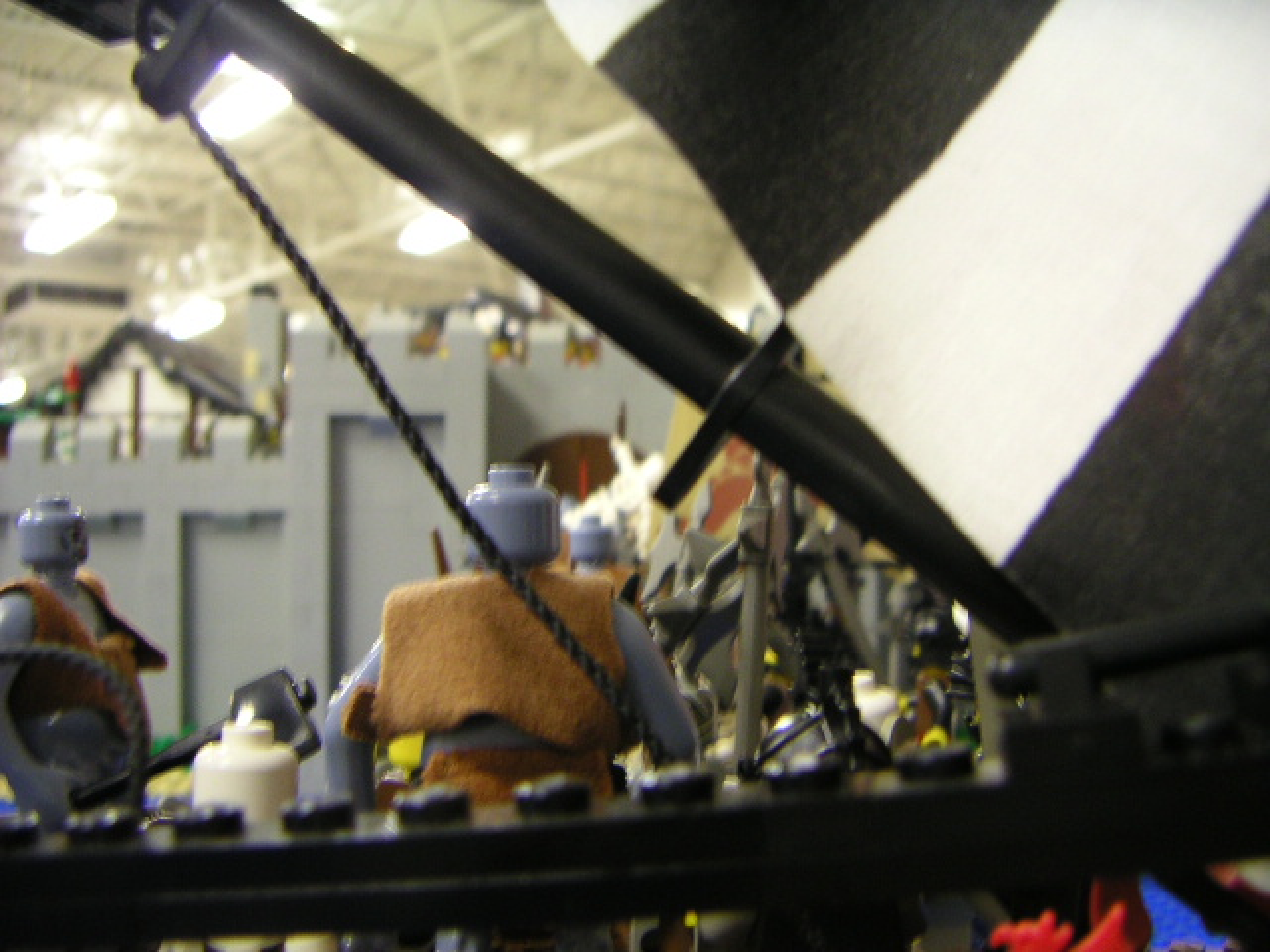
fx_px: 1357
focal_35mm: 37
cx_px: 635
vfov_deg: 38.7
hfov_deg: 50.1
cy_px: 476
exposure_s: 1/4
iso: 100
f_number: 2.8
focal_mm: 4.8
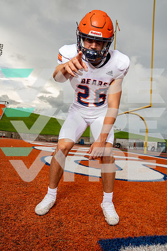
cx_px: 84
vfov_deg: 65.5
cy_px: 126
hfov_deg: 46.4
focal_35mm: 28
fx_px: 195
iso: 100
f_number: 5.6
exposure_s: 1/250
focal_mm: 28
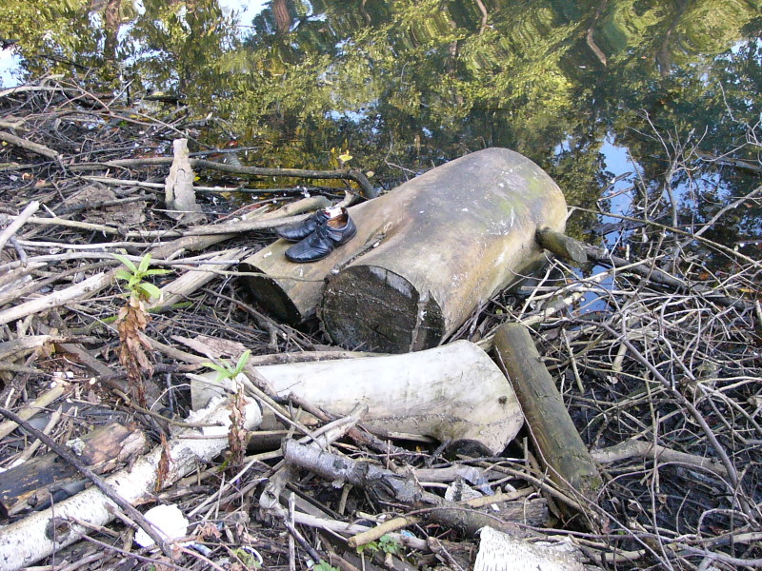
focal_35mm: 42
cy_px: 286
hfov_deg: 44.8
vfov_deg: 34.3
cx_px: 381
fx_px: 925
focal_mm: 5.5
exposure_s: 1/200
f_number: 2.8
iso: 200
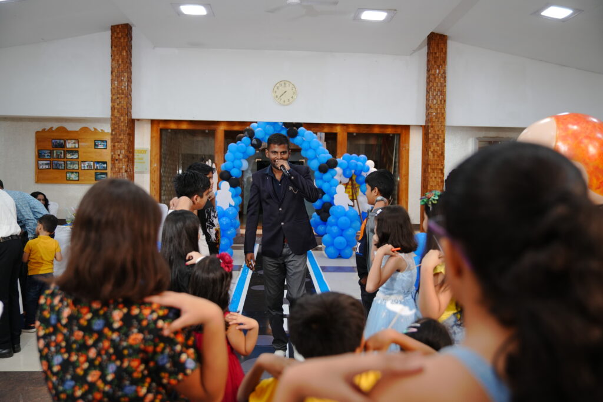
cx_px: 302
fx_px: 536
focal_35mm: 32
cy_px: 201
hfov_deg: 58.7
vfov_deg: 41.1
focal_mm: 32
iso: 1000
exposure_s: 1/125
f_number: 2.8
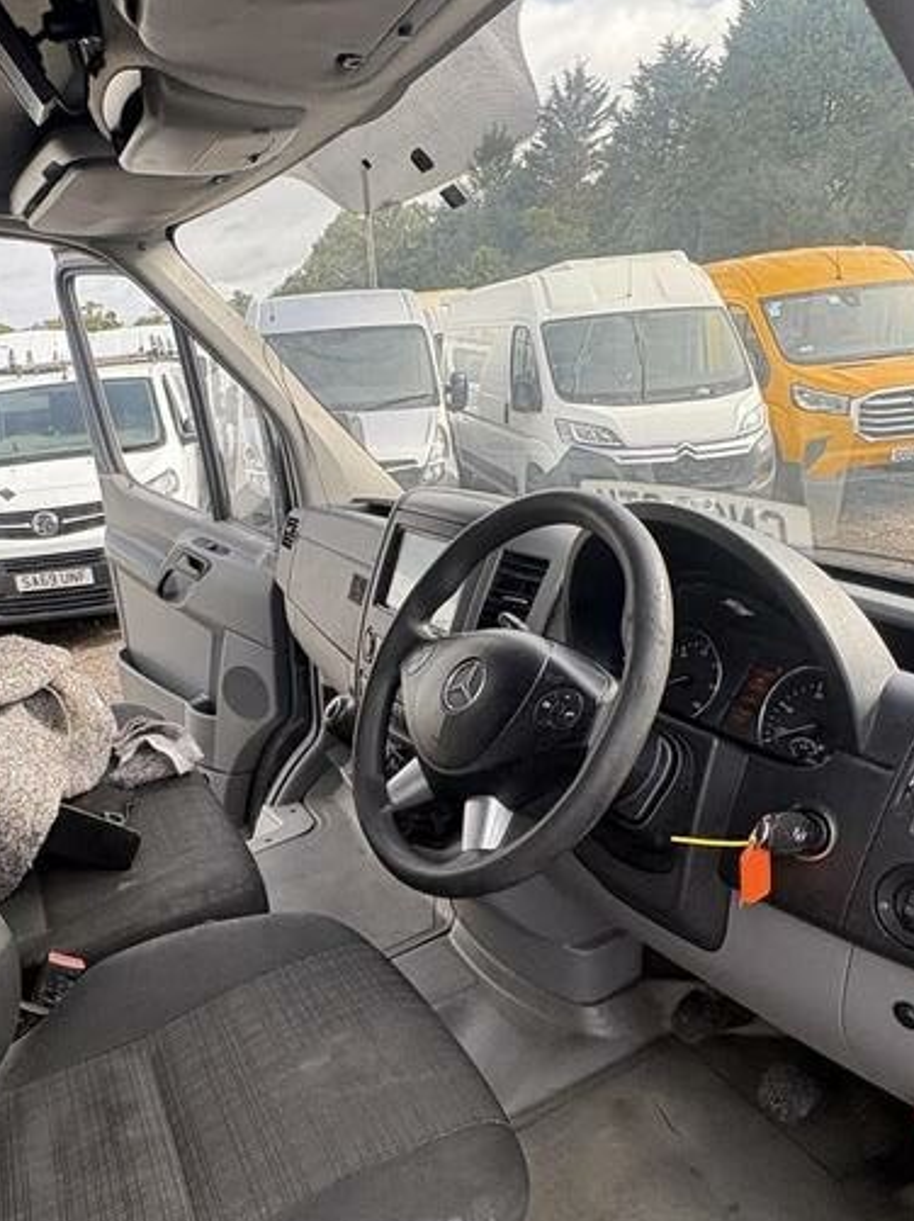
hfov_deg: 54.0
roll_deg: +0.0
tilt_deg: -24.8
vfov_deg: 68.9
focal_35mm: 25
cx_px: 321
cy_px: 715
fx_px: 881
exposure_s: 1/189
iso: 40
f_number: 2.2
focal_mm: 2.22
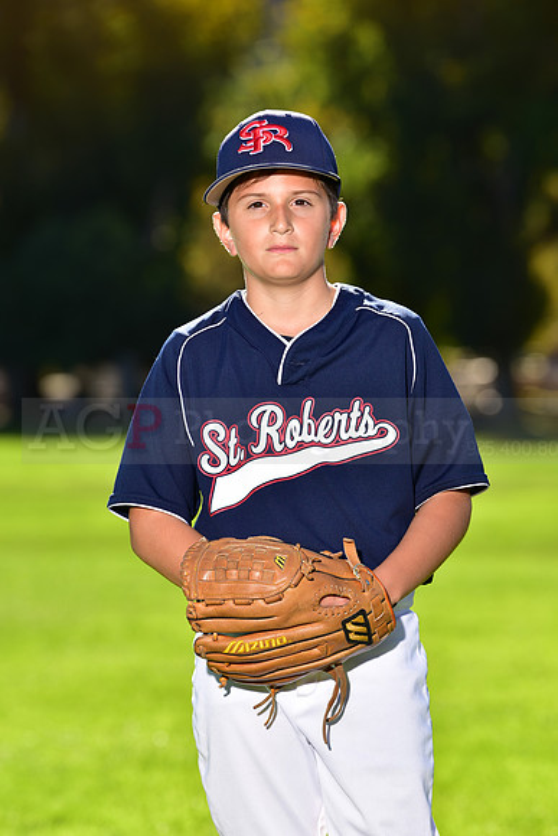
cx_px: 279
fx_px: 4647
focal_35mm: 200
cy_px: 418
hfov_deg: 6.9
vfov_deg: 10.3
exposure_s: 1/250
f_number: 5.6
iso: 80
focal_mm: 200
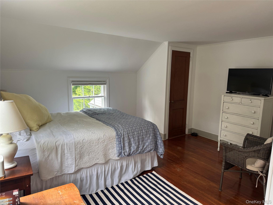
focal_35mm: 24
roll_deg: -1.1
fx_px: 189
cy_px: 102
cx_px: 136
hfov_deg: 71.6
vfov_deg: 56.8
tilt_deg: -9.6
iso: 125
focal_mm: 6.76
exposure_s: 1/121
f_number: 1.78
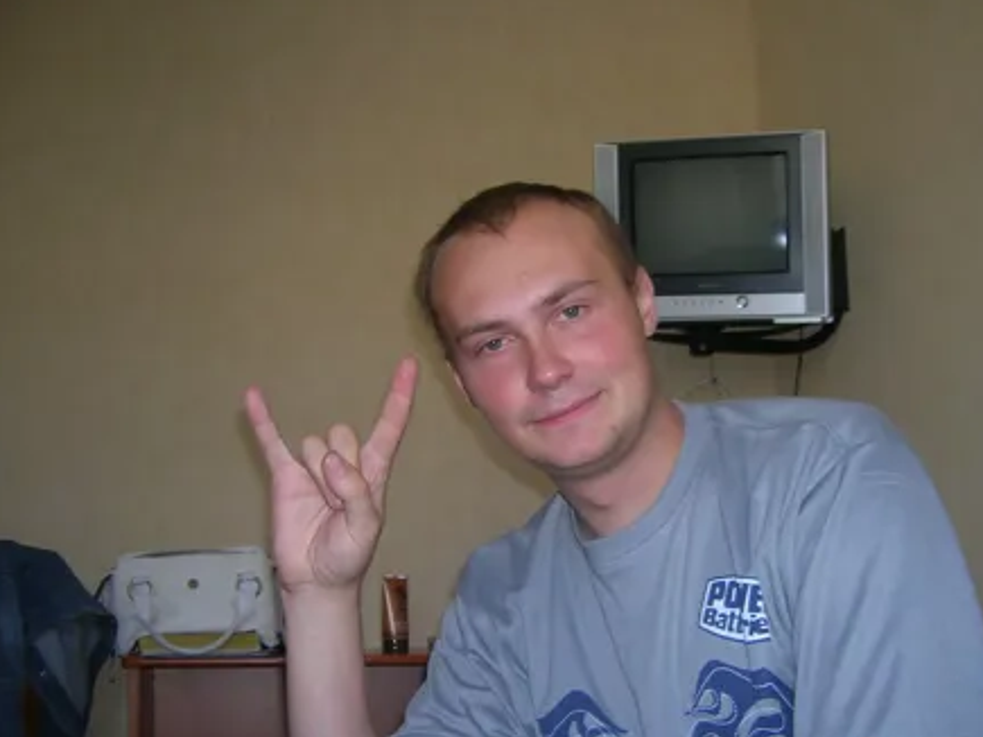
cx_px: 572
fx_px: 1136
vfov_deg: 35.9
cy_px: 413
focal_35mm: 40
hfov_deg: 46.6
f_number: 2.9
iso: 50
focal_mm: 5.7
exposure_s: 1/60.1
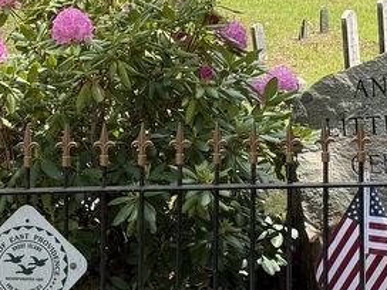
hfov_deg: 14.0
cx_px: 147
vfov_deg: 10.4
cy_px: -58
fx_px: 1576
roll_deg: -0.4
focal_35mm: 141
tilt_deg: -1.0
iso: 64
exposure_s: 1/1754
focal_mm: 6.76
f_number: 1.78
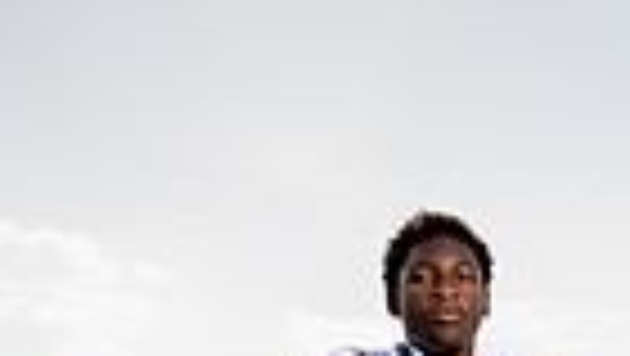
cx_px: 486
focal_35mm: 81
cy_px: 861
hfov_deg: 25.8
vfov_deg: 12.0
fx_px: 1354
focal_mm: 24
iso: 100
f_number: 6.3
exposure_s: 1/250
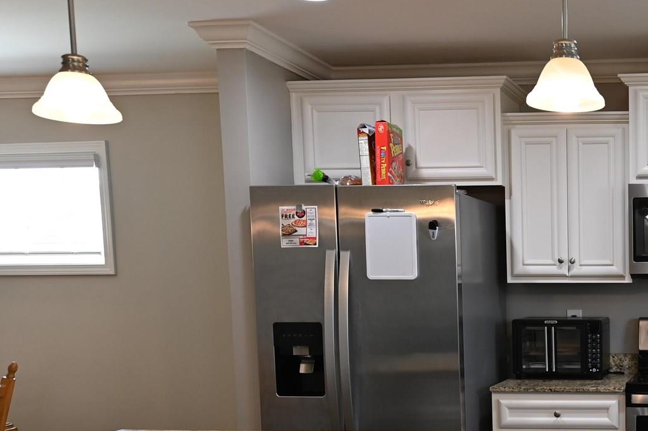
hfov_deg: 37.5
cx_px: 646
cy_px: 382
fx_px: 845
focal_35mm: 47
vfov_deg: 27.6
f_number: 2.8
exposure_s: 1/160
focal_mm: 16
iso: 400
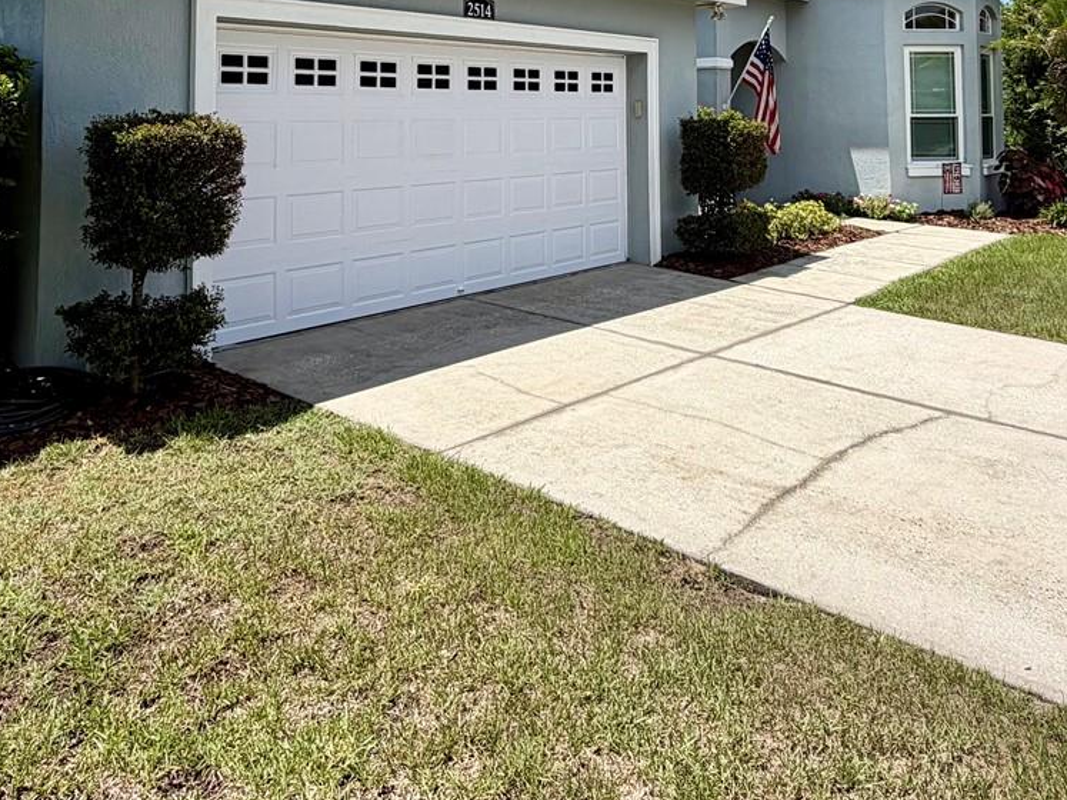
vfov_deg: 42.6
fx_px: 925
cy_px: 67
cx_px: 544
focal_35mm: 30
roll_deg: -0.2
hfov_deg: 60.0
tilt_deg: +3.2
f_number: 2.2
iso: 20
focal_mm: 2.22
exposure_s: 1/955
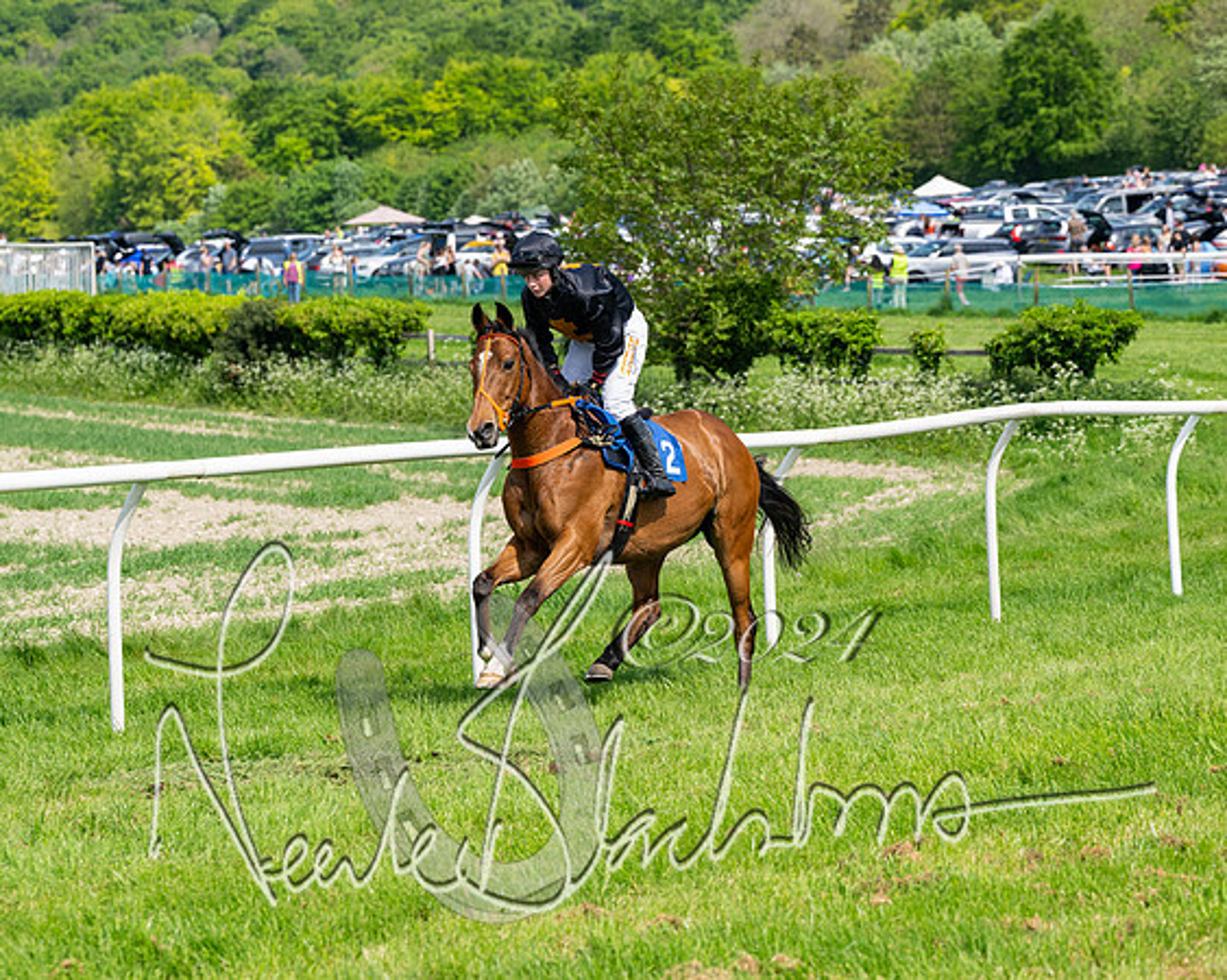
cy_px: 490
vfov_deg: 11.4
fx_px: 4908
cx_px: 614
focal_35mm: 135
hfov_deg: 14.2
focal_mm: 120
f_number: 5.6
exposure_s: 1/1250
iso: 200
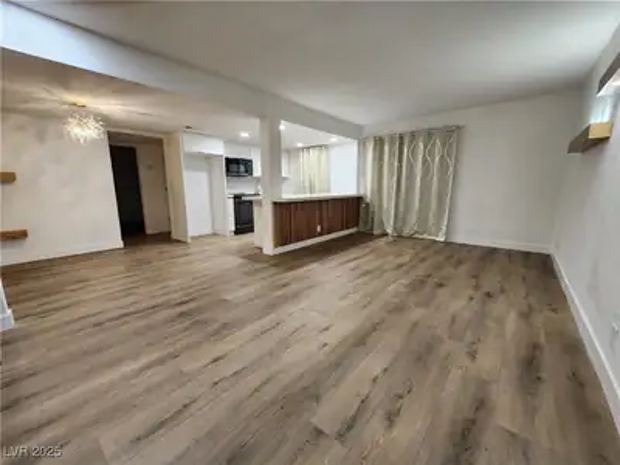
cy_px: 232
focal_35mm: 13
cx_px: 310
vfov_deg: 89.9
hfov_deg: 106.2
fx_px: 233
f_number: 2.2
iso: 320
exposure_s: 1/60
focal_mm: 2.2
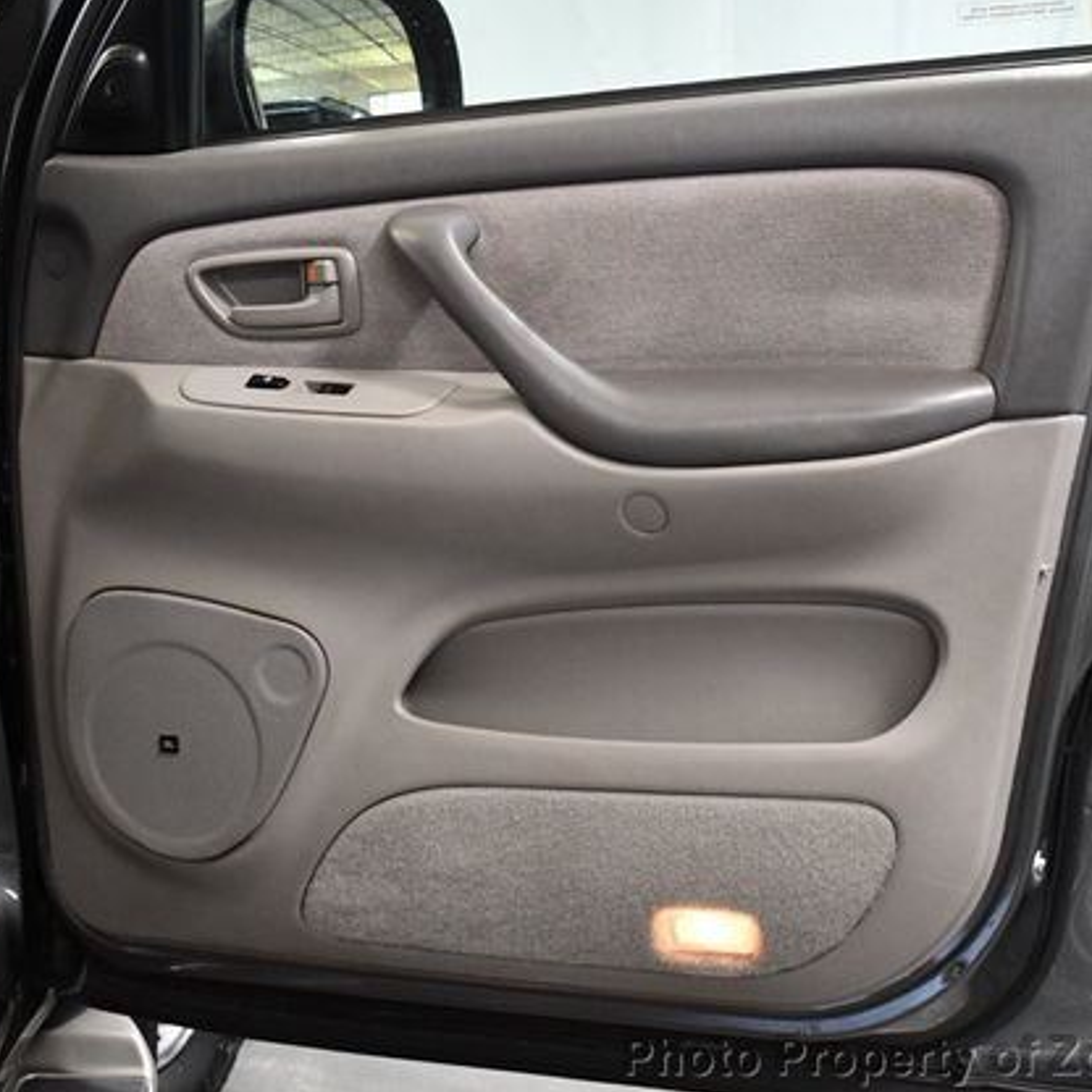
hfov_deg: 36.0
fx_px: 1677
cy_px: 546
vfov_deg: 36.1
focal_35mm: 47
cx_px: 591
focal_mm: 24
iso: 2800
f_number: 4
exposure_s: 1/125
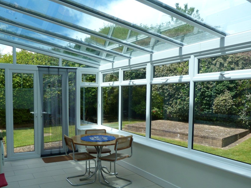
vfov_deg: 45.2
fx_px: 225
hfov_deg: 57.9
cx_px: 101
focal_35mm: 31
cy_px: 112
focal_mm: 4.5
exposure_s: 1/400
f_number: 2.8
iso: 80
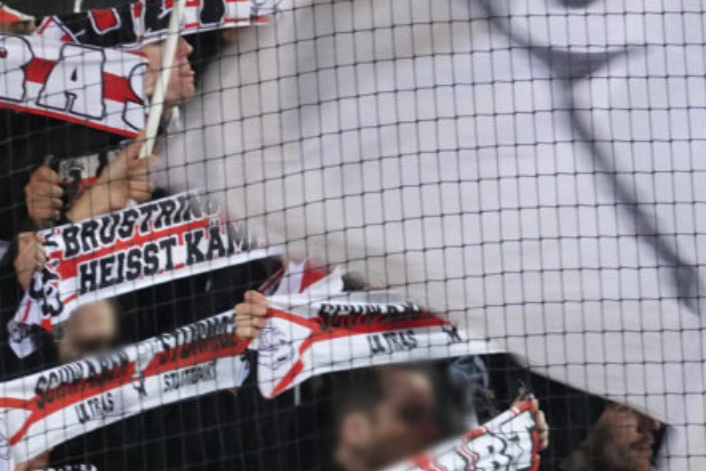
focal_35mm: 1121
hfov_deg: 1.8
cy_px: 507
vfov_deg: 1.2
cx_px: 495
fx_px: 21990
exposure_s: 1/50
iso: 800
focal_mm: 113.69
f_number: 4
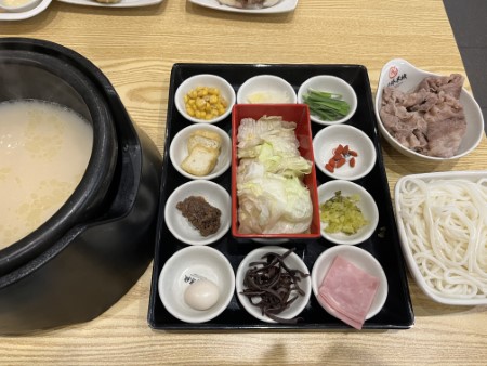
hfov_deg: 67.3
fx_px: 366
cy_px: 183
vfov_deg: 53.1
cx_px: 244
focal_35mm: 26
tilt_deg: -64.1
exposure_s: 1/60
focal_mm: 5.1
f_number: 1.6
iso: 125
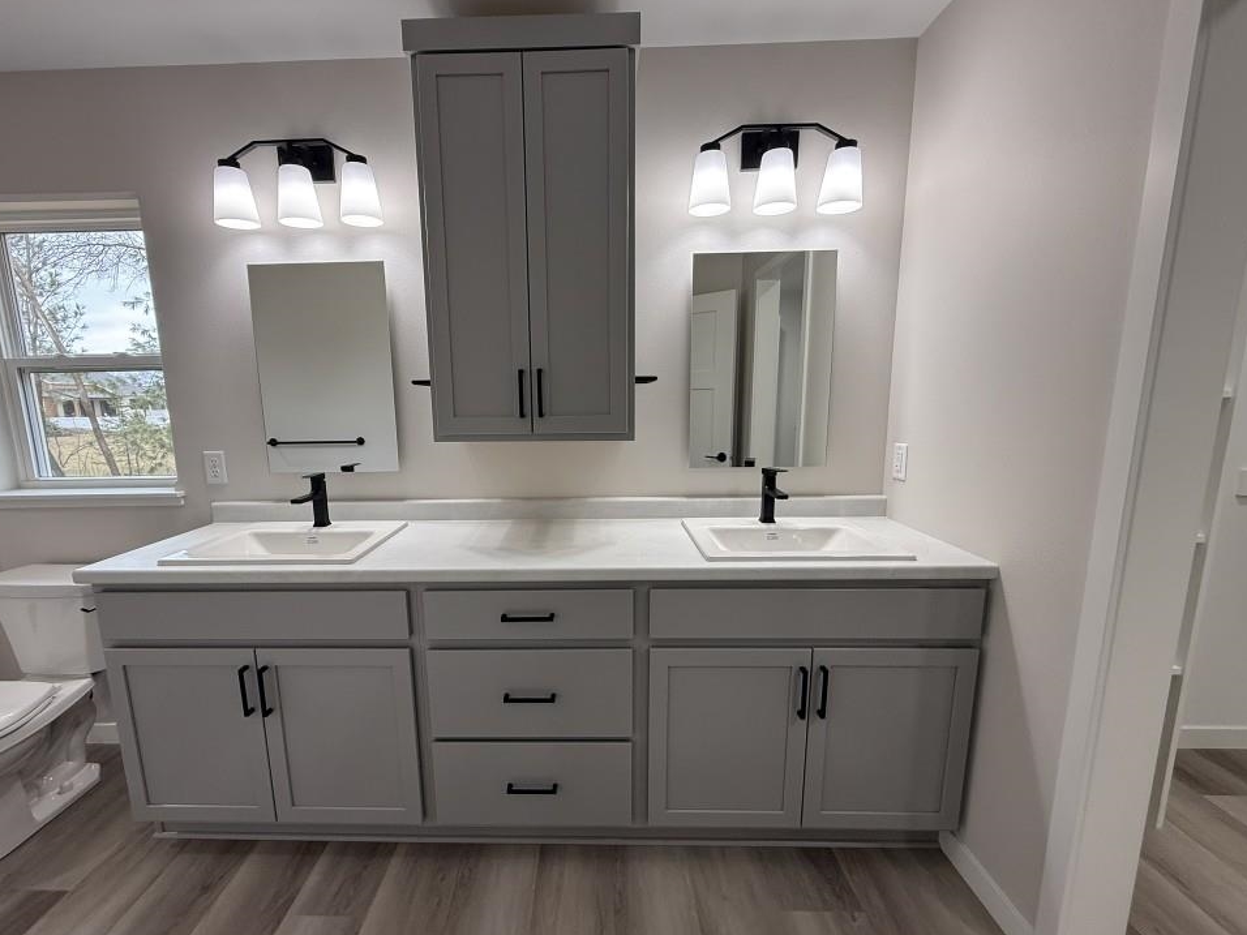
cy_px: 488
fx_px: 540
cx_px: 584
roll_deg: +0.8
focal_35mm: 15
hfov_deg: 98.0
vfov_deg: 81.7
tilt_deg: -9.3
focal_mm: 2.22
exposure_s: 1/120
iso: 160
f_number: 2.2
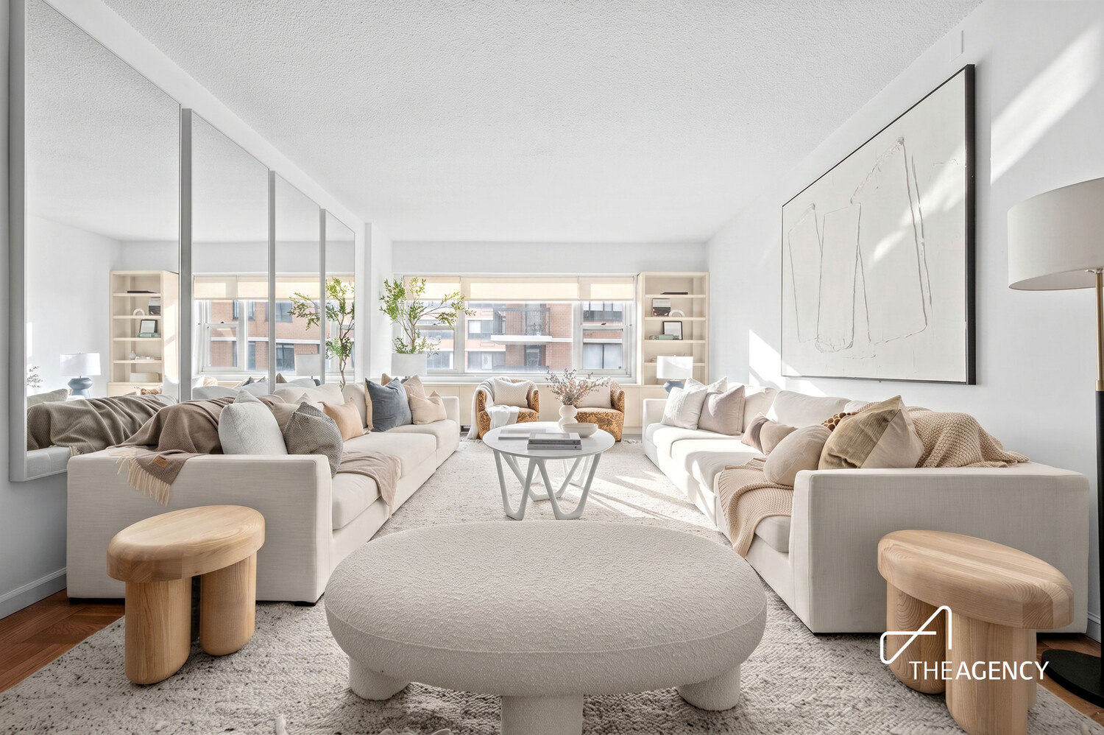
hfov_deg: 104.3
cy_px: 368
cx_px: 552
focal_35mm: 14
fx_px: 429
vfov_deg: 81.1
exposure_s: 1.6
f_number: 11
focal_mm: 14
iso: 320
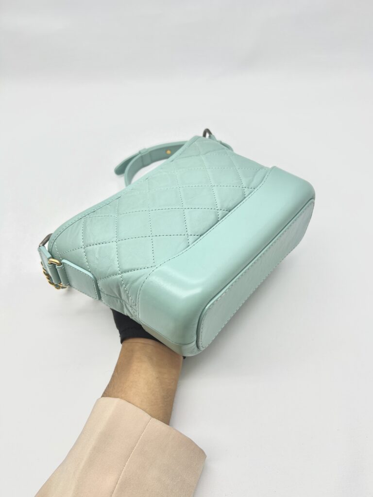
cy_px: 248
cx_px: 186
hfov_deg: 53.1
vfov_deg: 67.3
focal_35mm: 26
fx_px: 374
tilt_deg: -47.1
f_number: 1.5
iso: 40
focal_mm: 5.7
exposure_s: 1/155
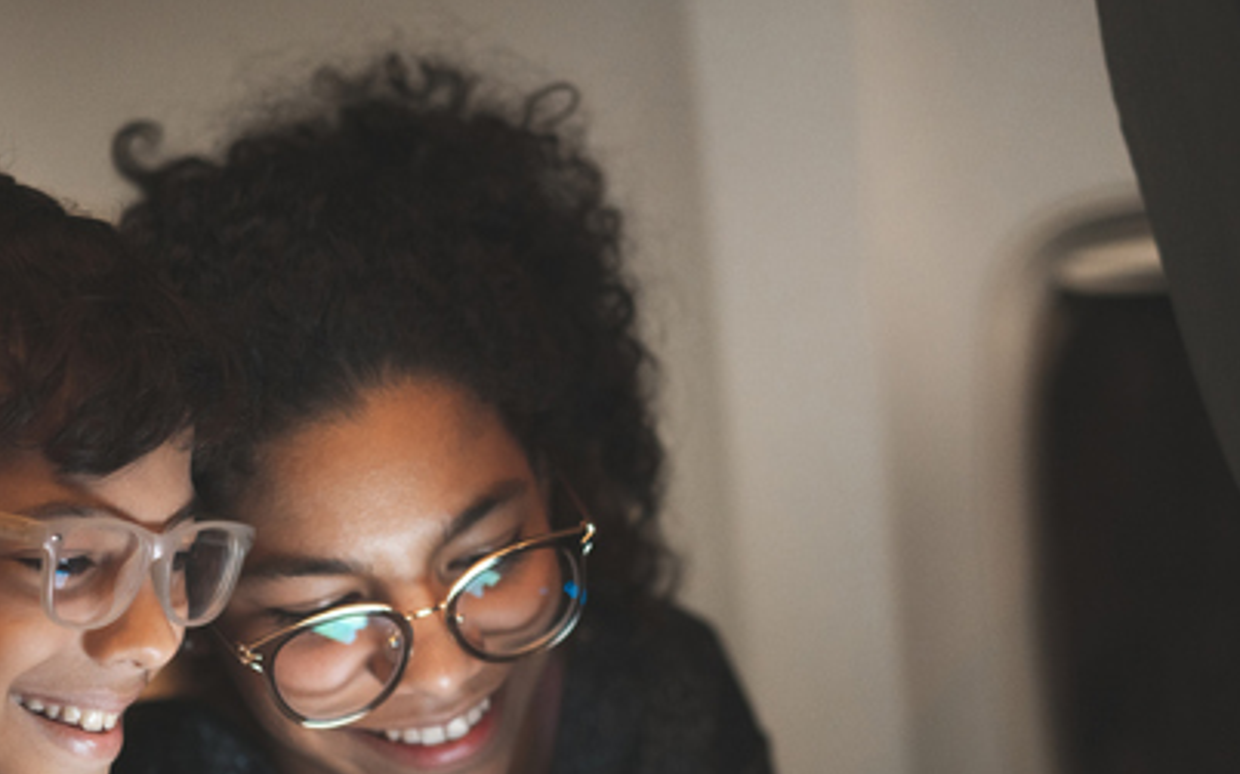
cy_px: 634
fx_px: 3412
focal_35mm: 101
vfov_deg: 12.9
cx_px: 561
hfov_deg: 20.6
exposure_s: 1/80
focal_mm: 55
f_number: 1.8
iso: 1250
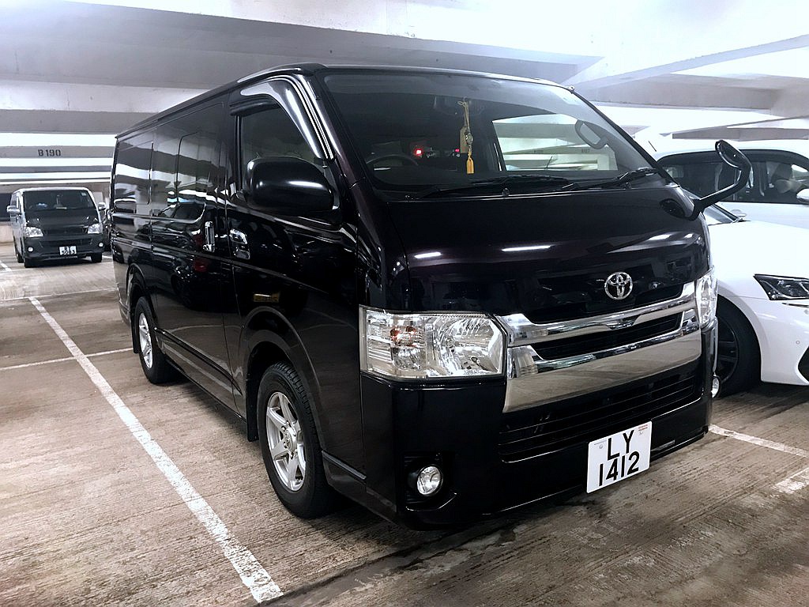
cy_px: 304
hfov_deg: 63.4
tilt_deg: -8.3
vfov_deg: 49.7
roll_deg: +3.2
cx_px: 404
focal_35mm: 28
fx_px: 654
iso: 100
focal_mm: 3.99
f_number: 1.8
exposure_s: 1/9
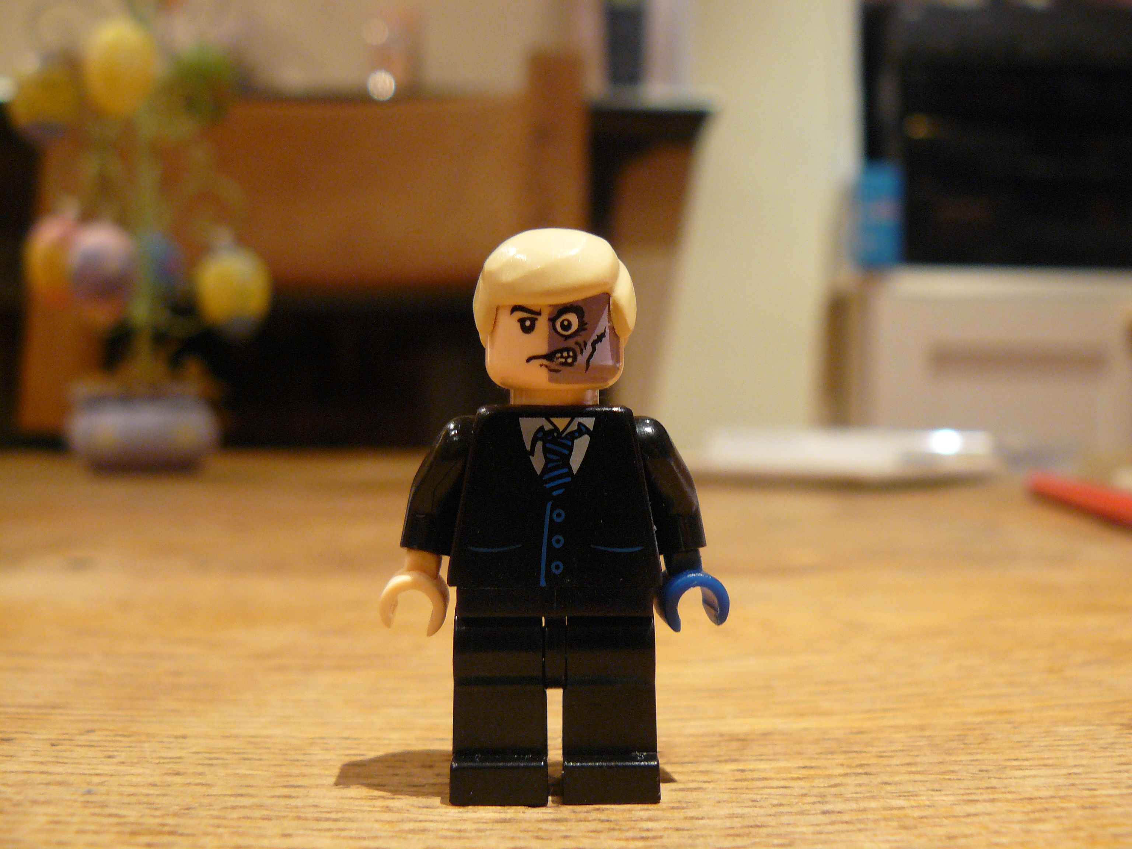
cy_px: 424
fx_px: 1210
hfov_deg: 50.1
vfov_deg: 38.7
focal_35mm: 37
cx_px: 566
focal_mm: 6.1
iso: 200
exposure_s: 1/3.2
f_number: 2.8
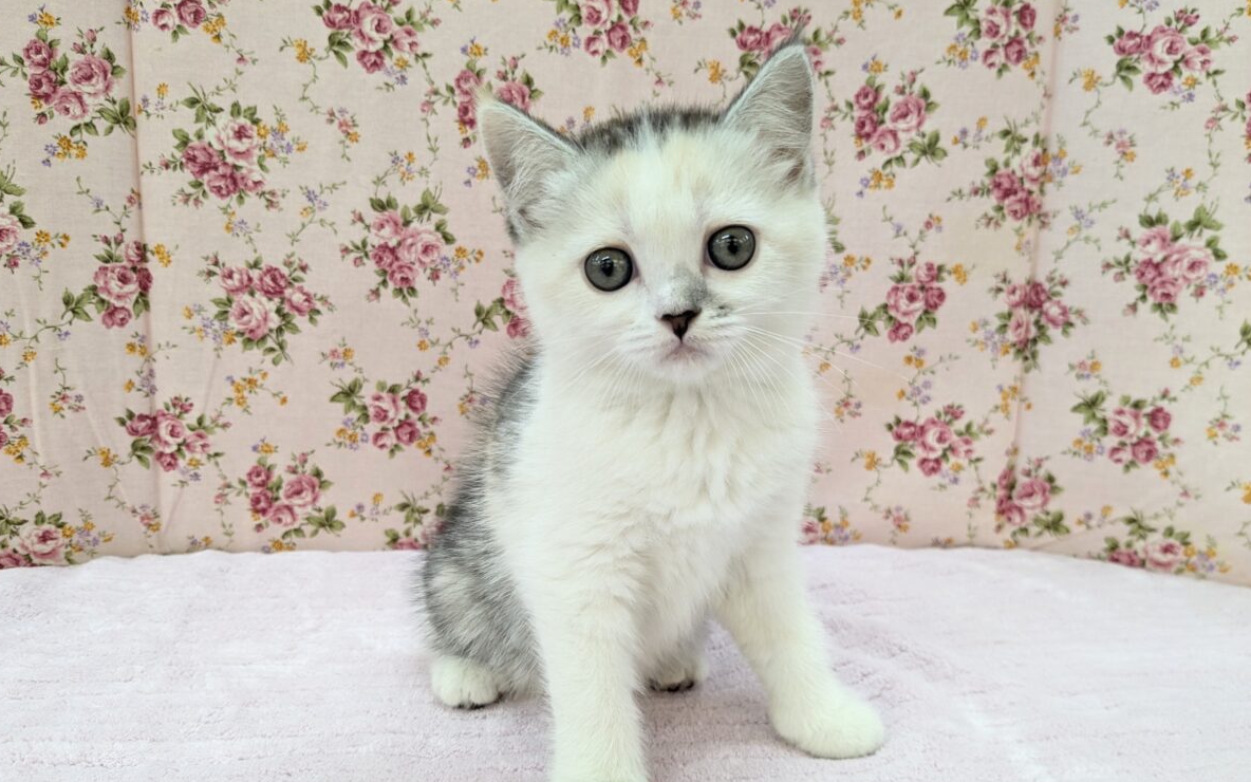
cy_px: 422
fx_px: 989
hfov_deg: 64.6
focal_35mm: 29
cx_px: 620
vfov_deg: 43.1
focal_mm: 4.38
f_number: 1.73
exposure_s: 1/99.9
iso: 135
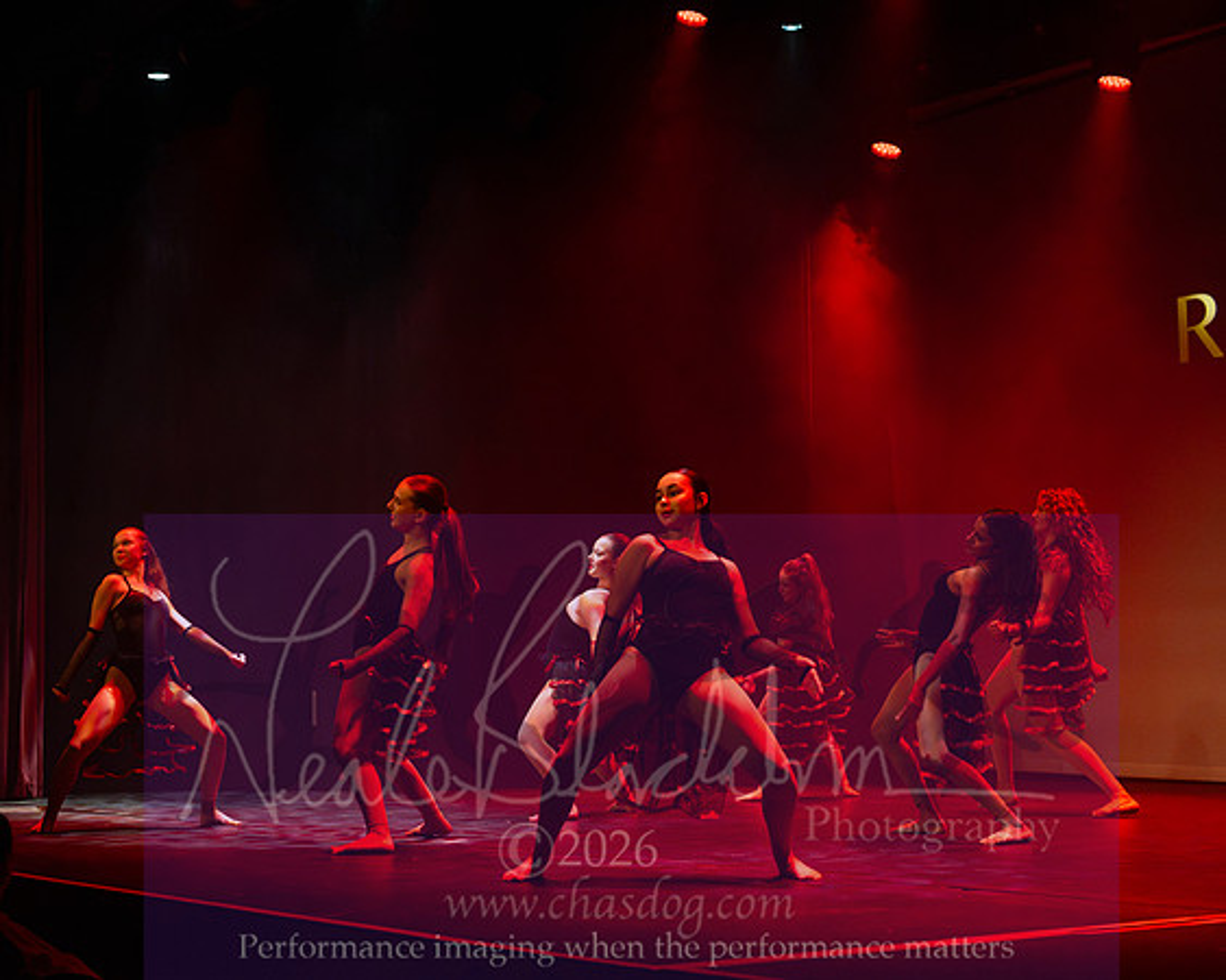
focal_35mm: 60
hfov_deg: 31.2
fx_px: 2192
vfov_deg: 25.2
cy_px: 478
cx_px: 556
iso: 4000
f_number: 5
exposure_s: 1/200
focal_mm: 50
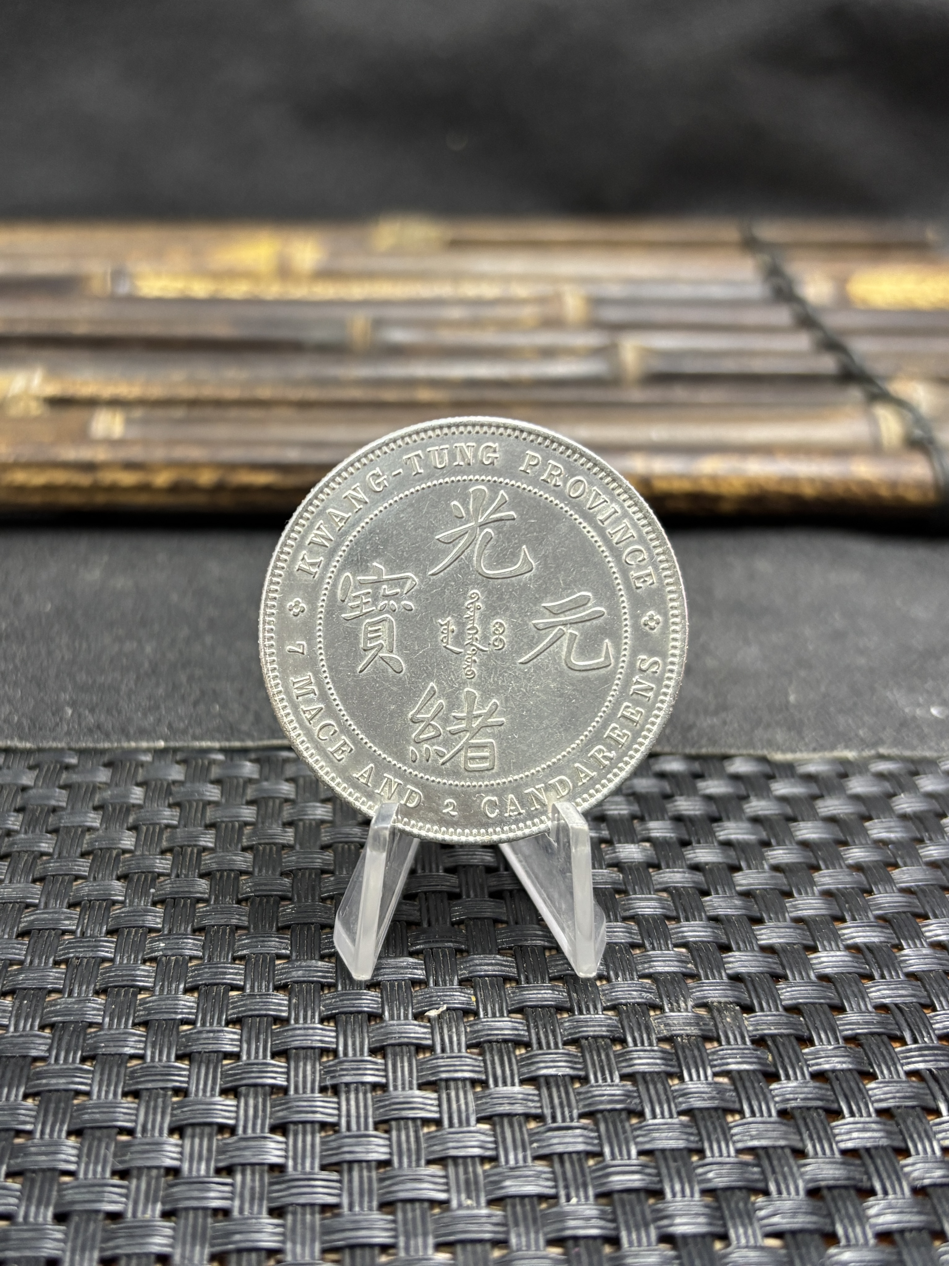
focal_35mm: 26
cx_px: 474
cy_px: 633
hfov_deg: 53.1
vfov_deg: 67.3
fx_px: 950
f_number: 1.6
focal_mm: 5.96
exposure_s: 1/50
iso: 250
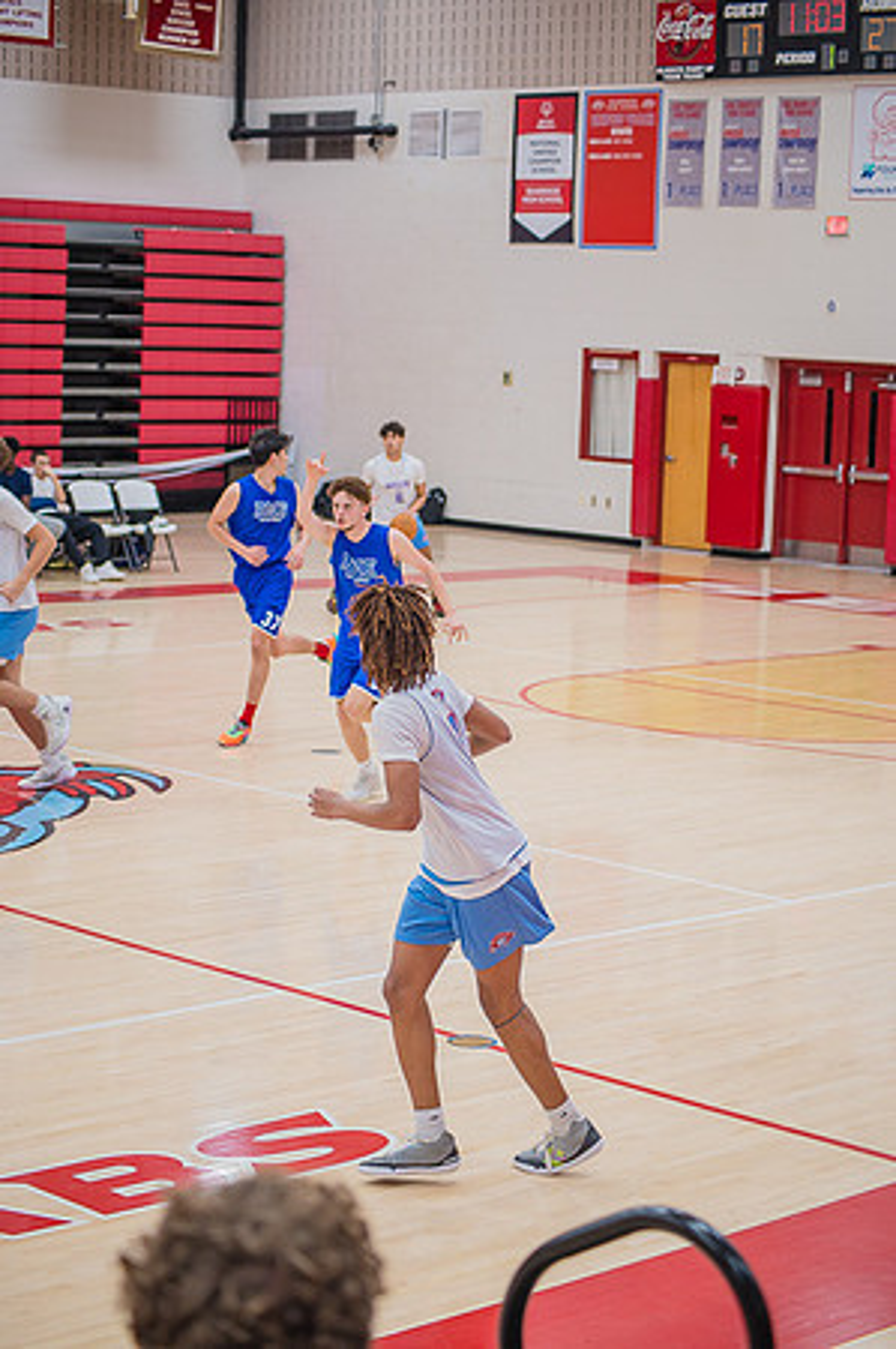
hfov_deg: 18.1
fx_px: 2806
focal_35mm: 75
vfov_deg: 27.0
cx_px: 448
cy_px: 674
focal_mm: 75
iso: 1000
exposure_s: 1/250
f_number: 4.5
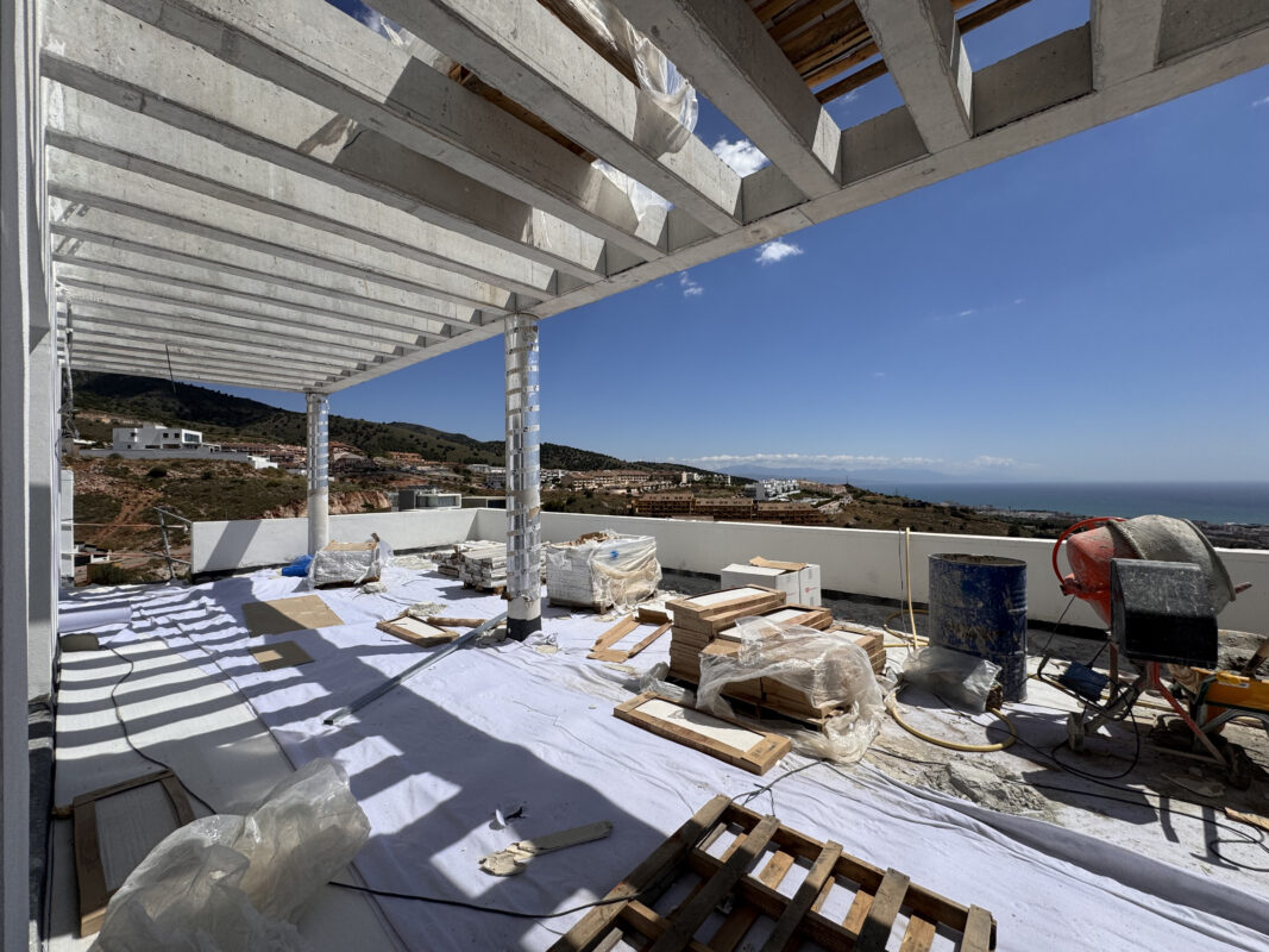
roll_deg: -0.3
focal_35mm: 14
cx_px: 634
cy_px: 476
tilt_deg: +0.2
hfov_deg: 102.1
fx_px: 513
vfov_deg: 85.7
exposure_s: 1/4132
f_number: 2.2
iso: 40
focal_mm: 2.22
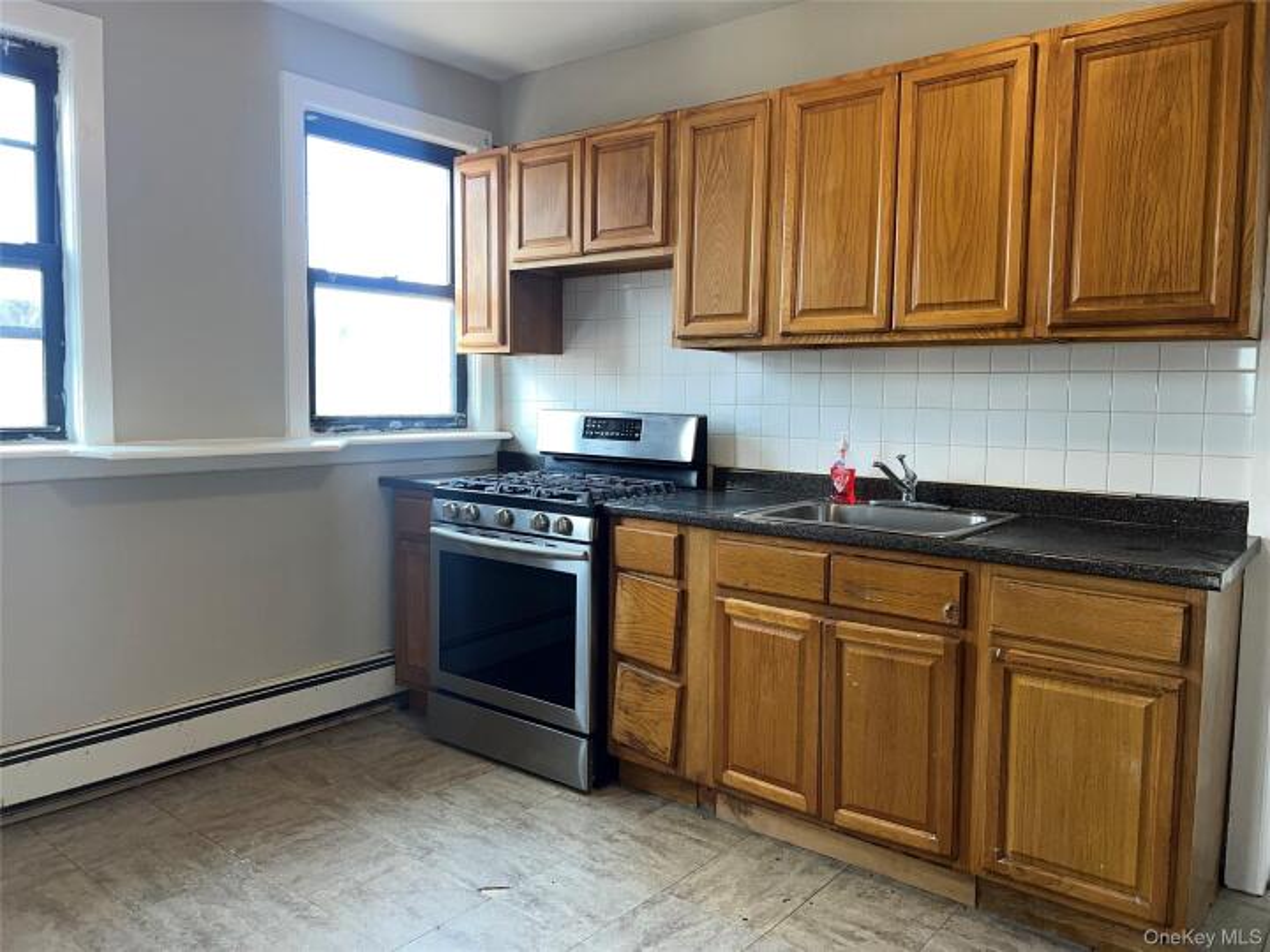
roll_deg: -0.5
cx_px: 635
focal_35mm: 26
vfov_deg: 53.1
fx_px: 954
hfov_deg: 67.3
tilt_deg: -4.8
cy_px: 476
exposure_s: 1/120
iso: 40
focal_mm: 5.7
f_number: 1.5
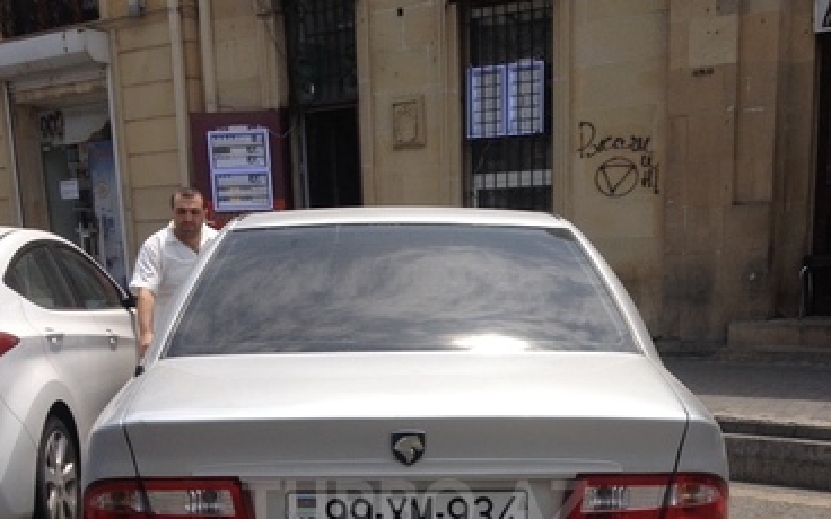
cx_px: 416
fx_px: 1132
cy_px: 505
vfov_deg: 24.8
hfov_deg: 40.3
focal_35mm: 50
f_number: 2.4
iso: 50
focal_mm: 4.28
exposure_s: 1/1972
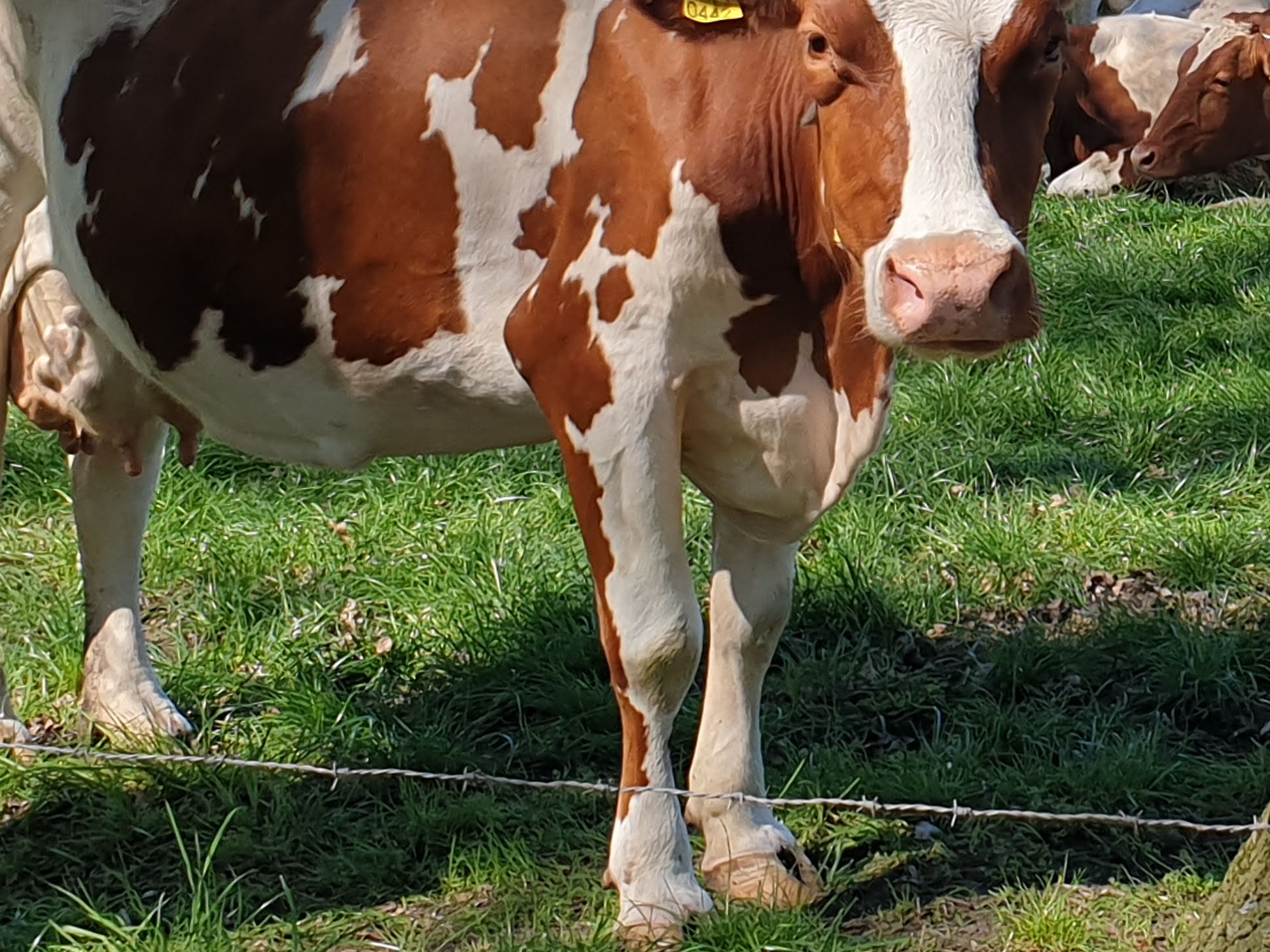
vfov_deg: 26.2
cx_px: 1294
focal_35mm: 54
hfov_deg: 32.5
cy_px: 95
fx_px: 1981
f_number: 2.4
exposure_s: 1/955
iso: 50
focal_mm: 4.3
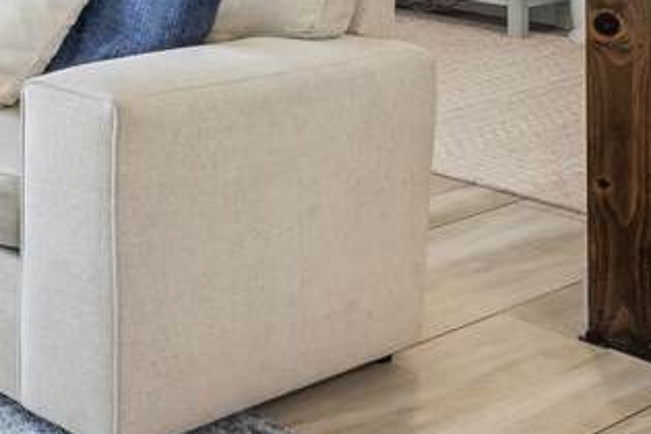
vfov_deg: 18.2
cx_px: -595
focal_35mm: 65
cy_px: -250
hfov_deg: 19.8
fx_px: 1175
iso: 64
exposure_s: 1/4
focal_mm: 16
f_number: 8
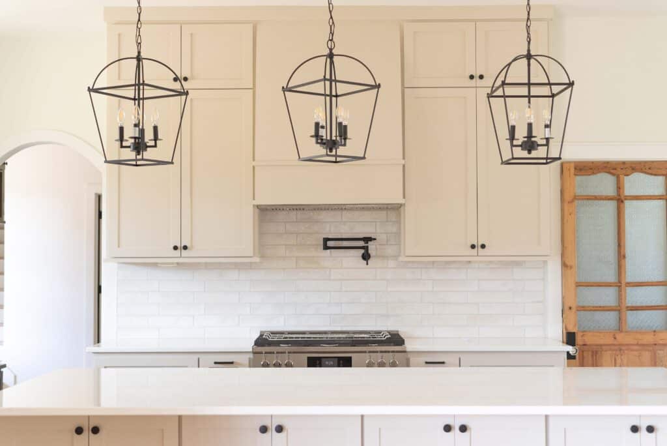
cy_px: 223
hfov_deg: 39.6
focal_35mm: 50
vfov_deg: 27.0
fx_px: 927
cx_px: 334
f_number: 2.8
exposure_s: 1/250
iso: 500
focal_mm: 50
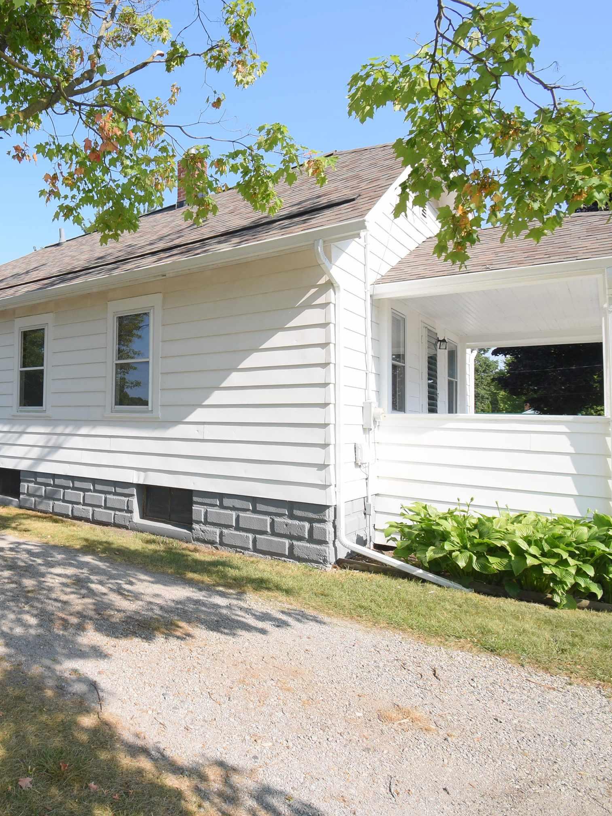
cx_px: 84
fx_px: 518
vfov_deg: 76.4
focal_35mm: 22
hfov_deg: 54.7
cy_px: 408
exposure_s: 1/160
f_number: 6.3
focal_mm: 10
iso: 100
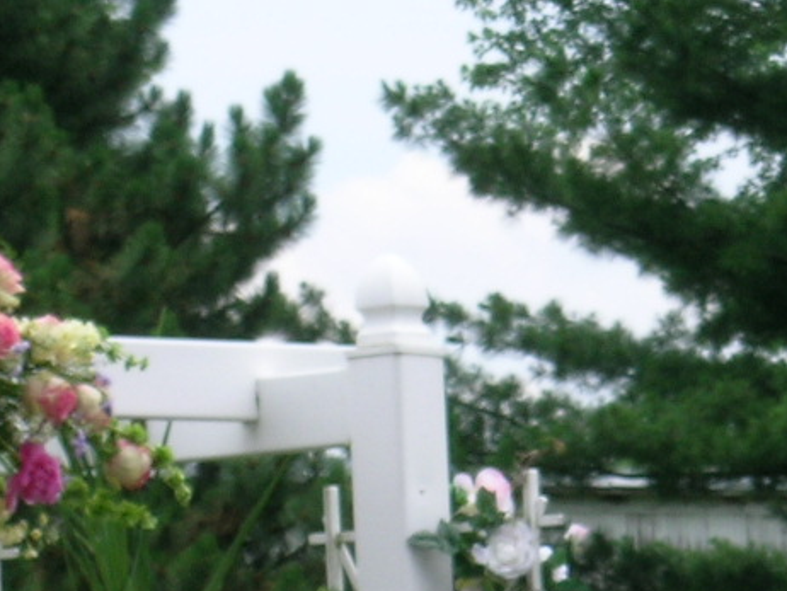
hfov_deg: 3.2
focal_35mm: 616
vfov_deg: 2.4
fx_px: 14012
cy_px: 995
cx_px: 1104
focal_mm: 17.8
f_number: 7.5
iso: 50
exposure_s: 1/140
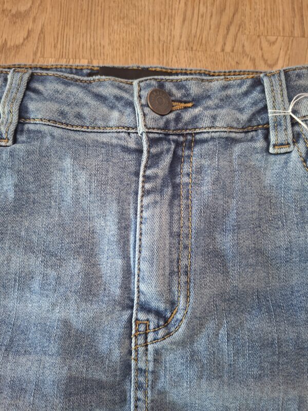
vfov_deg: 73.9
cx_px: 154
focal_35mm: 23
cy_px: 206
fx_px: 273
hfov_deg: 58.9
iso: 400
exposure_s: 1/25
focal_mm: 5.54
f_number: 1.8
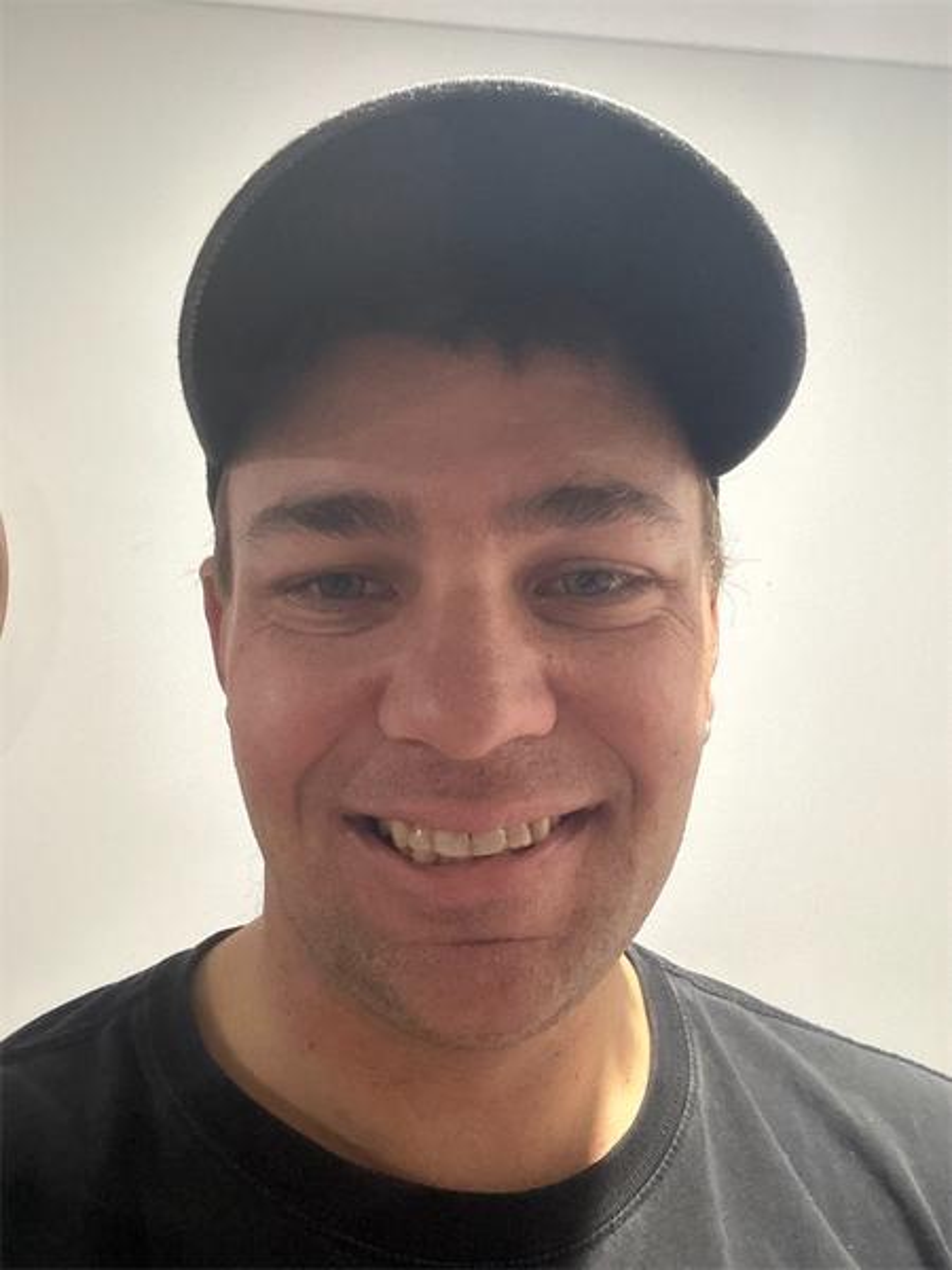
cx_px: 476
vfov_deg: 60.0
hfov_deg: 46.8
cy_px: 635
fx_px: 1100
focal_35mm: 30
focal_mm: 2.69
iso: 400
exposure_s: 1/25
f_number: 1.9
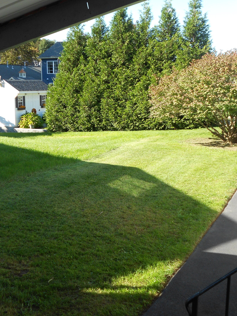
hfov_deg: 33.5
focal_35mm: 43
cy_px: 159
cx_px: 98
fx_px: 393
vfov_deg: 43.9
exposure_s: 1/200
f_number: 3.6
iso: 80
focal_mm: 5.8
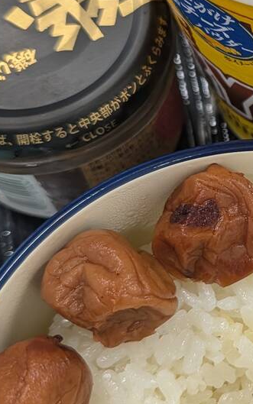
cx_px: 403
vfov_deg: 26.7
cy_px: 162
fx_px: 849
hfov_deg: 15.4
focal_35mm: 77
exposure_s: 1/134
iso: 167
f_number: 1.68
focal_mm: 6.9
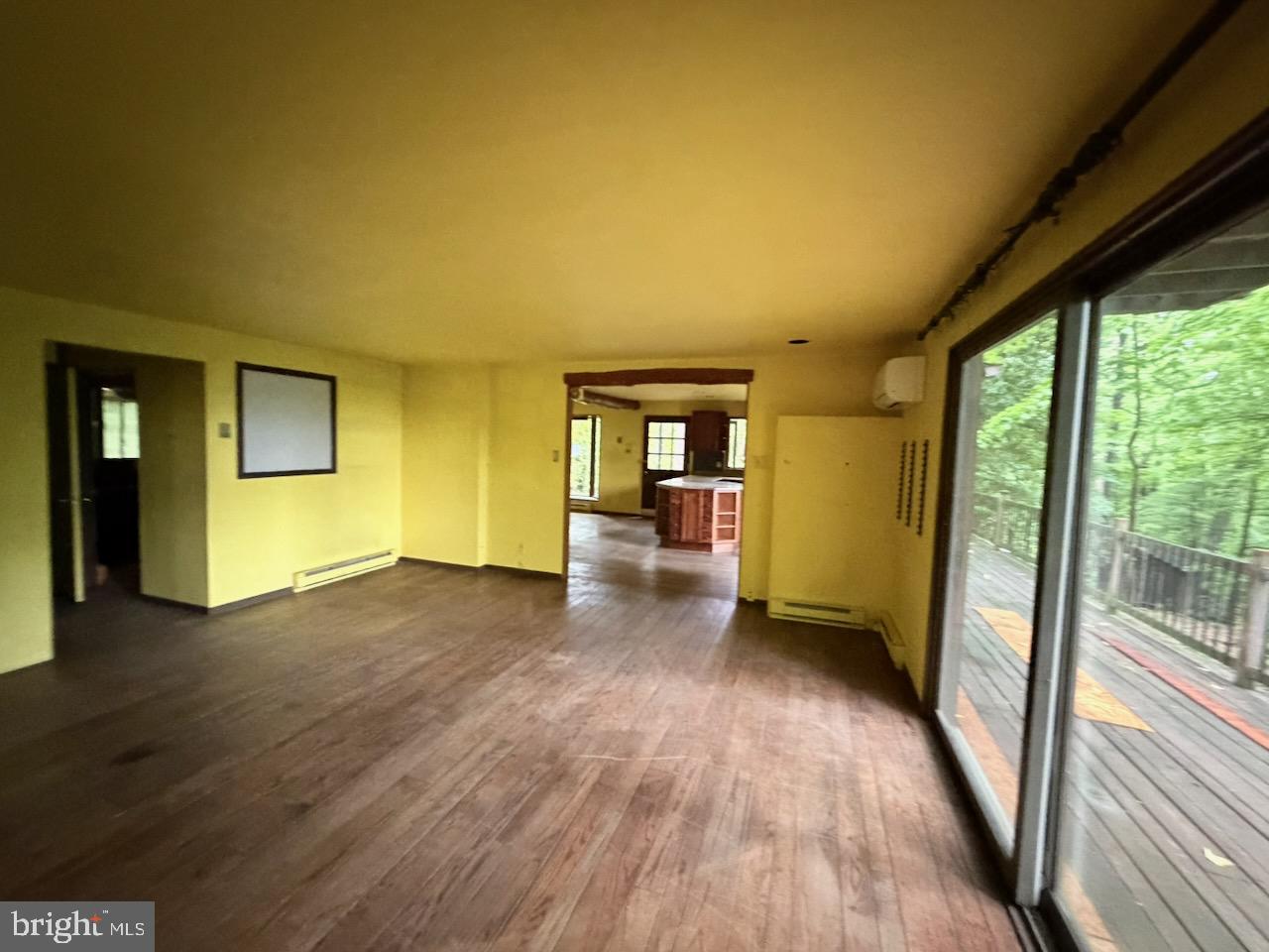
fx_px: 513
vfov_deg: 85.7
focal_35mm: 14
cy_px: 476
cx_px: 634
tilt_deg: -5.7
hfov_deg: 102.1
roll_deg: -1.1
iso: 1250
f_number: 2.2
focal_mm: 2.22
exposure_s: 1/45
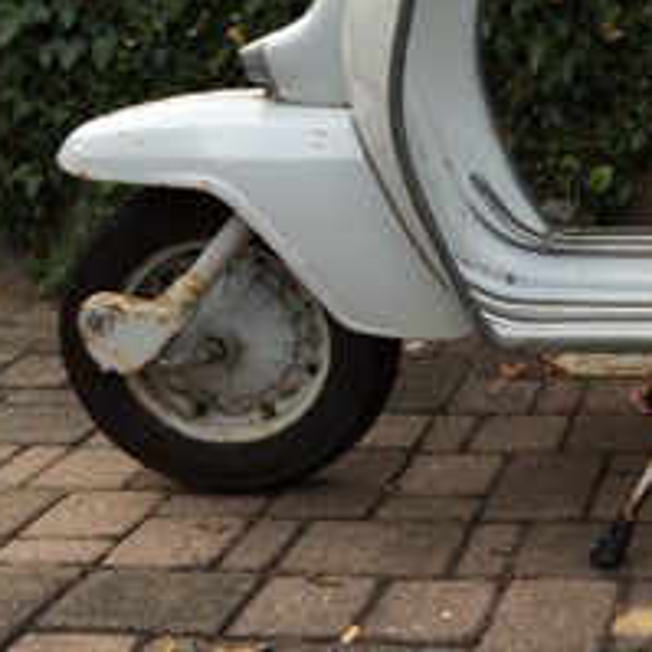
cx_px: 773
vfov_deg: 26.6
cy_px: 167
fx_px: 1364
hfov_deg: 24.5
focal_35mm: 64
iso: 32
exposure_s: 1/297
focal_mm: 4.12
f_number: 2.2
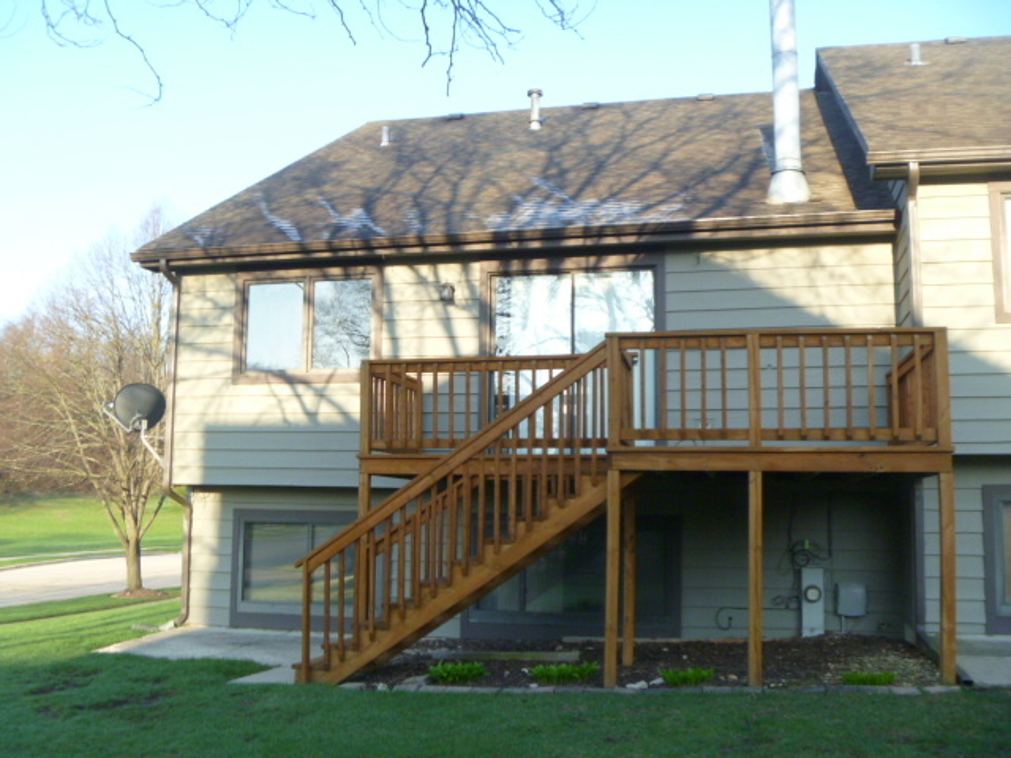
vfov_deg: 40.7
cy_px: 379
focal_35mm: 35
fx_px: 1022
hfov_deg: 52.6
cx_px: 506
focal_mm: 6.3
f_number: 3.5
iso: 200
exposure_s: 1/250
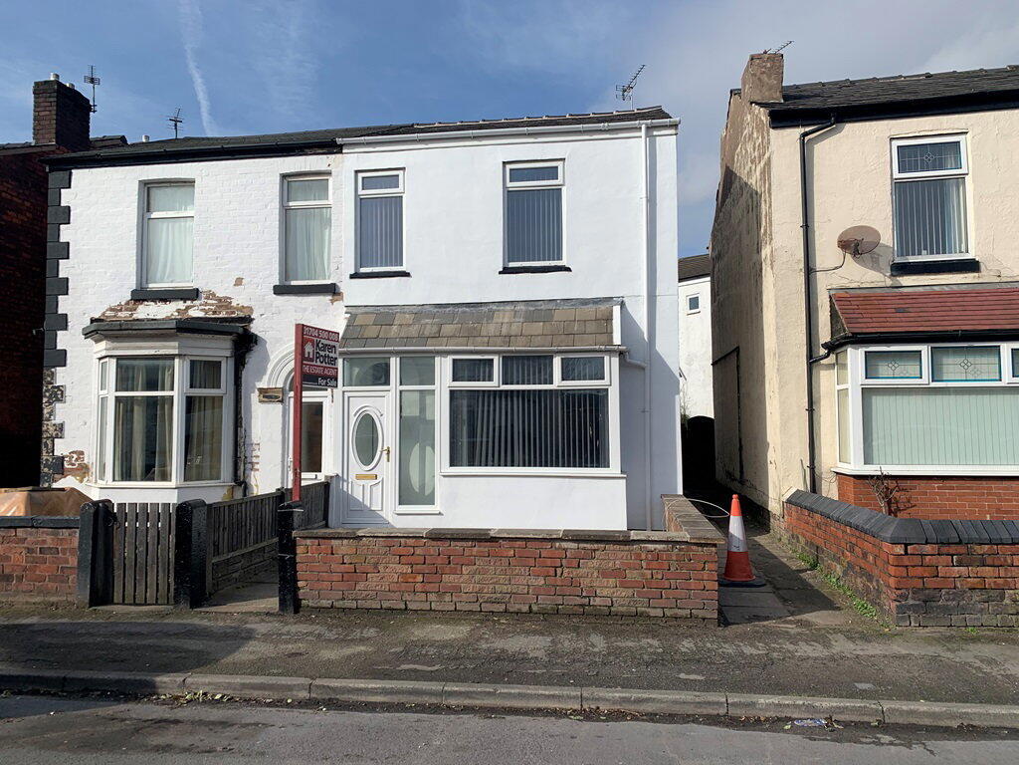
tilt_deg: +3.8
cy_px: 382
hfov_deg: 67.3
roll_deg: +0.2
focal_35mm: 26
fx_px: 765
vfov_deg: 53.1
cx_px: 510
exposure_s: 1/3521
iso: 25
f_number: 1.8
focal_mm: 4.25
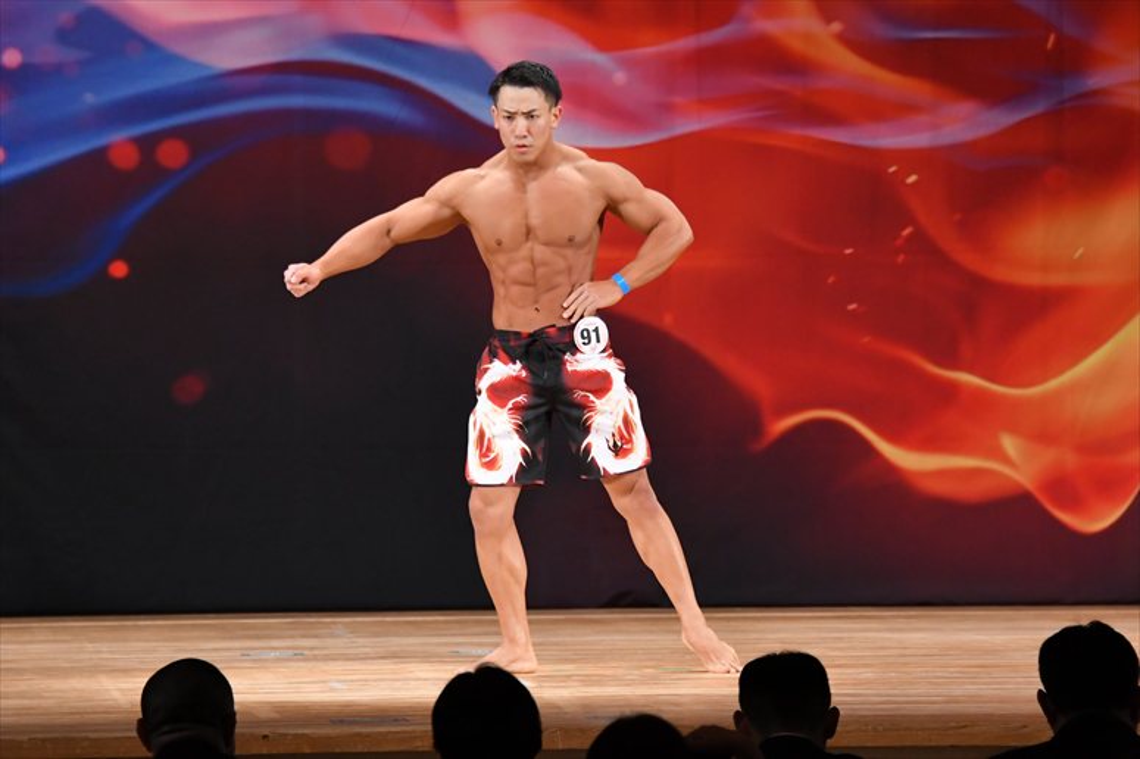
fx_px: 7596
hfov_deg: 8.6
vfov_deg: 5.7
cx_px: 570
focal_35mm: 240
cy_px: 380
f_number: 5.6
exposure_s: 1/400
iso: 3200
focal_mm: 160
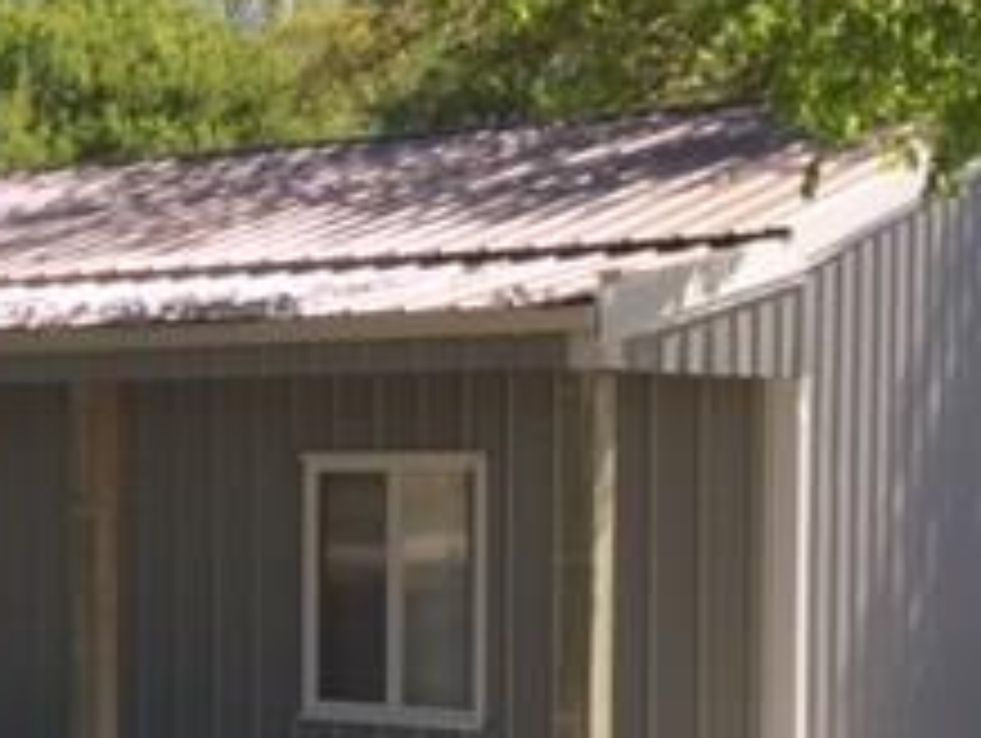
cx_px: 9
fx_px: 2412
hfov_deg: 22.2
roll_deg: +0.4
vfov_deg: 17.3
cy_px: 558
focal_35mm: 85
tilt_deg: -1.4
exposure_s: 1/860
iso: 32
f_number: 2.2
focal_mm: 4.15
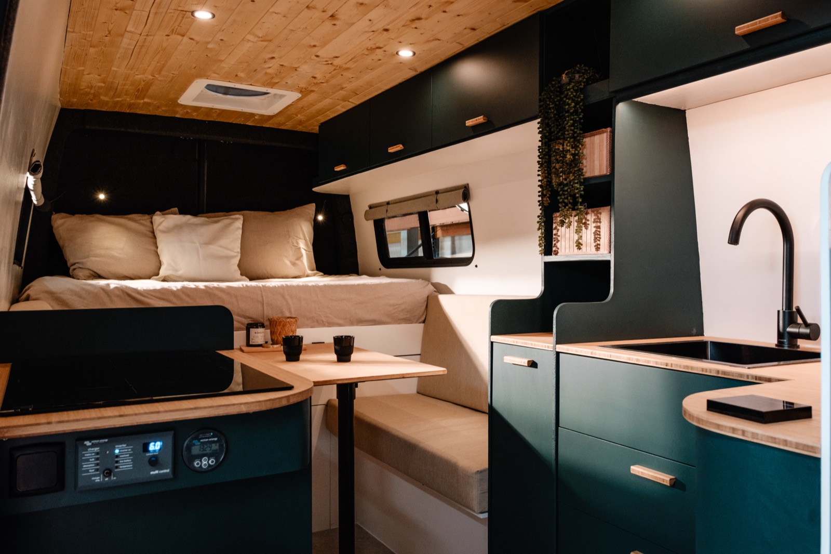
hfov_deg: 67.4
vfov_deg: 47.9
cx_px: 416
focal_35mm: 27
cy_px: 277
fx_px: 623
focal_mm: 18
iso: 1000
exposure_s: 1/20
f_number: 5.6
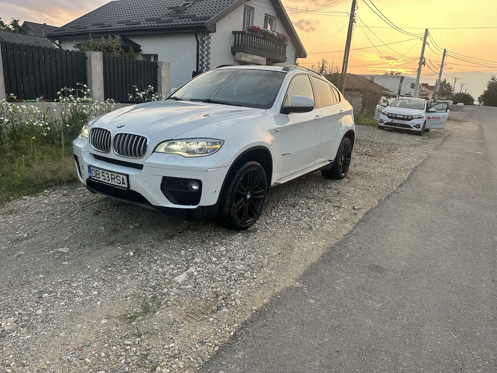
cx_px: 248
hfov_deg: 71.6
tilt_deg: -14.1
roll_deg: -4.5
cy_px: 186
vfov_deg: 56.8
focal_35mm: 24
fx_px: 345
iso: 80
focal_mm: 6.86
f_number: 1.78
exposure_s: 1/291
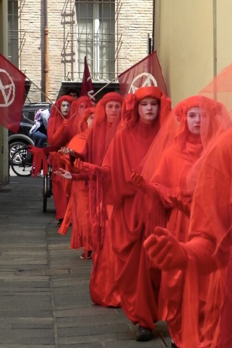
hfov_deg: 9.2
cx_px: 194
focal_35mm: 148
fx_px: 1431
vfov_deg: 13.9
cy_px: 143
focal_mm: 15.1
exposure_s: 1/800
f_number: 4
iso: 160
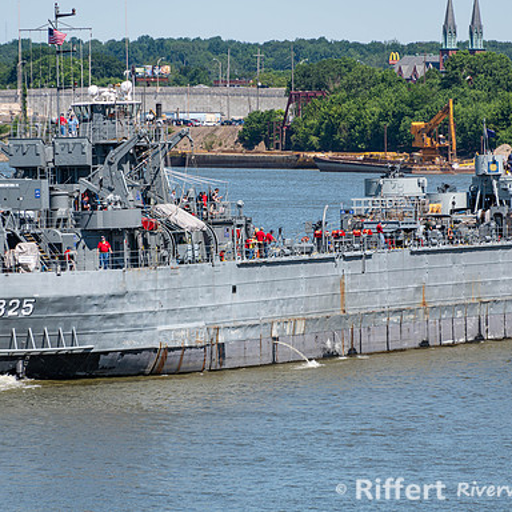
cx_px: 247
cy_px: 255
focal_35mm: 385
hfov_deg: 4.6
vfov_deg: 4.6
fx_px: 6443
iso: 64
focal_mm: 300
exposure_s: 1/250
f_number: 8
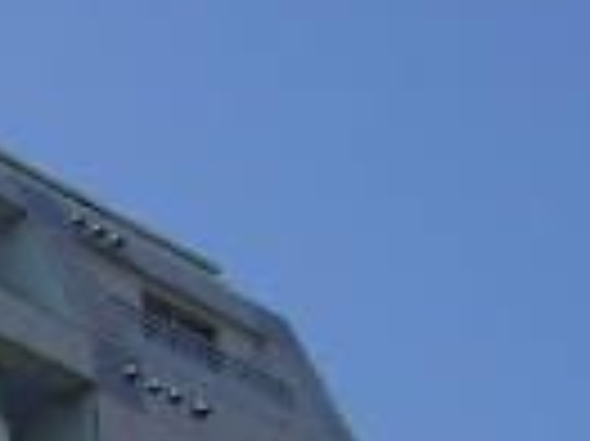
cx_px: -730
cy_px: 666
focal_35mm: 294
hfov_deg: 6.5
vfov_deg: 5.0
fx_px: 5006
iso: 50
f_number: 5
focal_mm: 9.2
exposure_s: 1/490
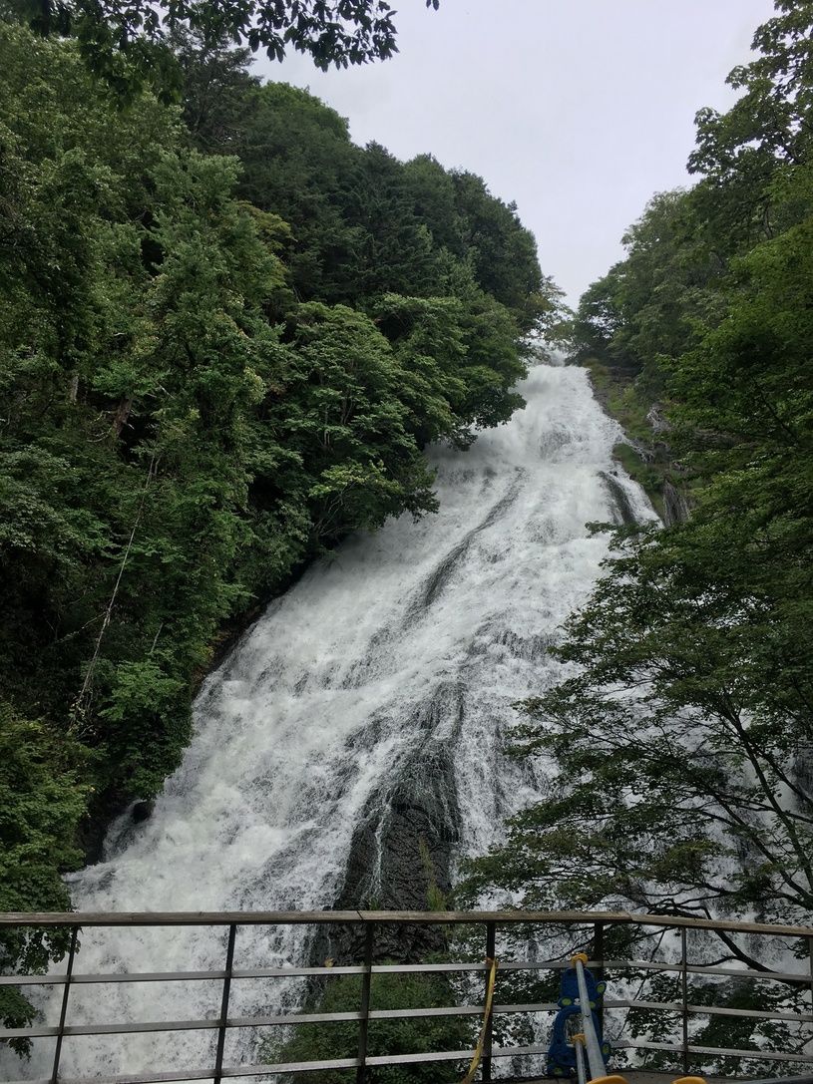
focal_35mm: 29
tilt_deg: +14.1
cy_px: 542
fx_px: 908
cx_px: 406
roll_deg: -3.7
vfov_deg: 61.7
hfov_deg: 48.2
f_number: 2.2
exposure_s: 1/1282
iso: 25
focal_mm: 4.15
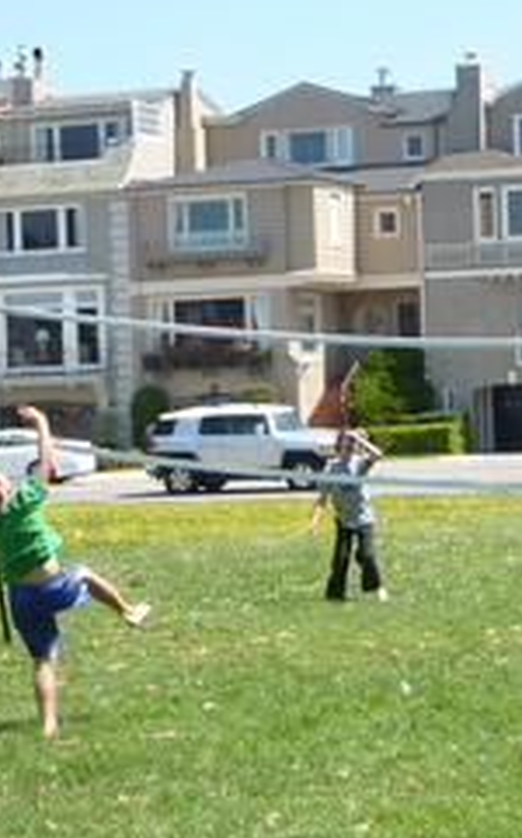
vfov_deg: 17.7
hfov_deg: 11.0
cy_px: 483
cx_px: 508
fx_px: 2694
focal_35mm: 118
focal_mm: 11
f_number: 4.1
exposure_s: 1/320
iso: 80
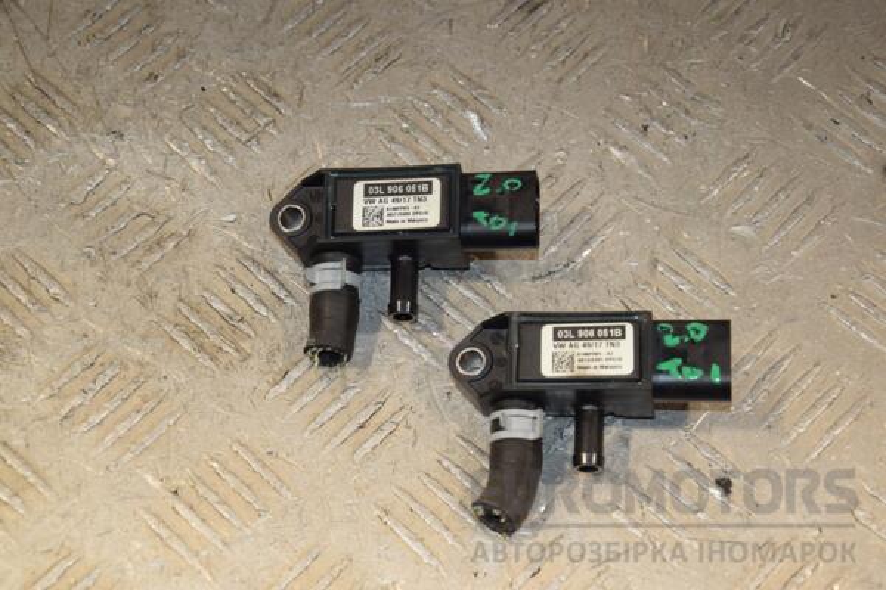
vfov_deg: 14.7
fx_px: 2289
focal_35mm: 93
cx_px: 443
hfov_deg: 21.9
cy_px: 295
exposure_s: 1/200
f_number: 7.1
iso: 800
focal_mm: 62
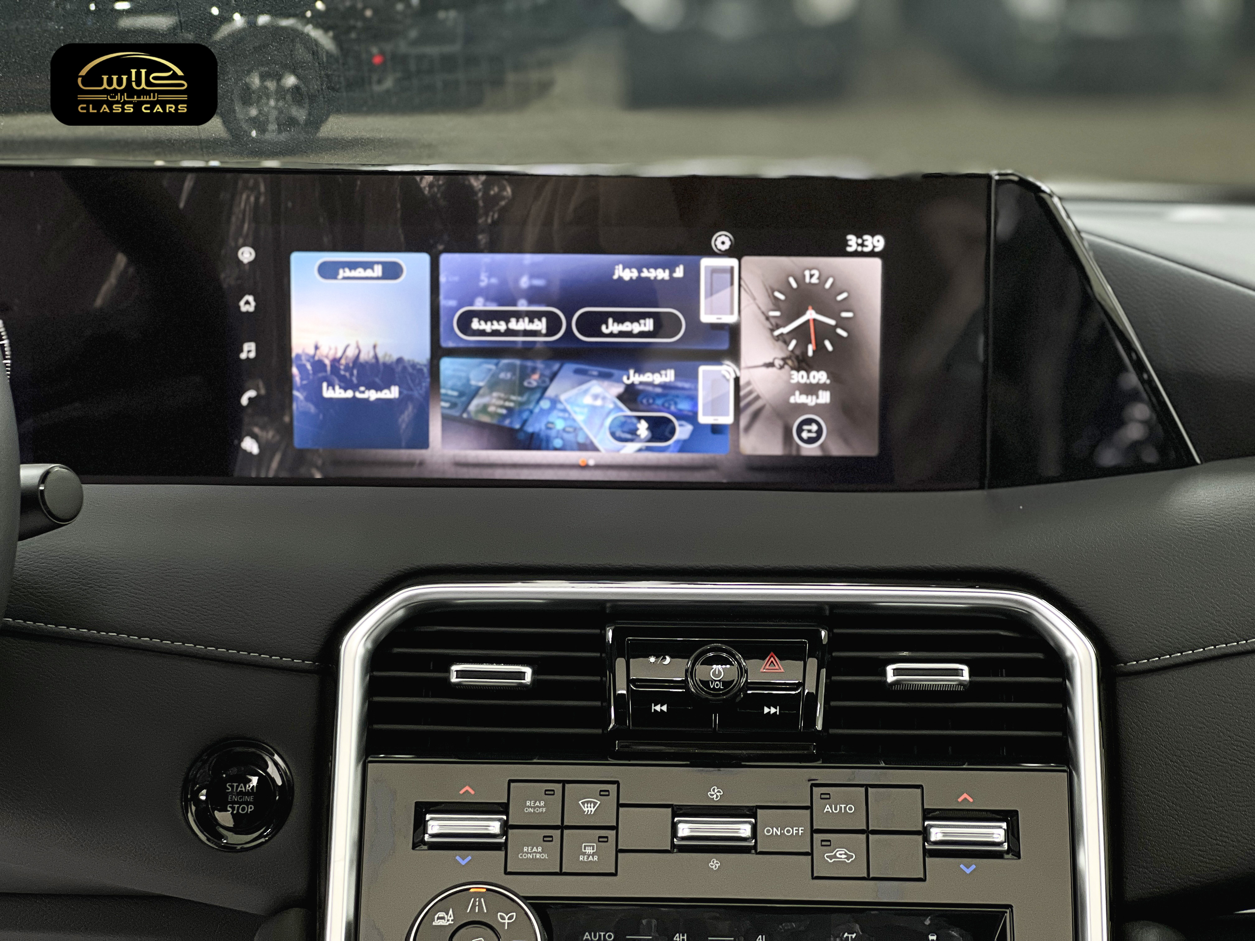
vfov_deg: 19.1
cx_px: 628
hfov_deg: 25.3
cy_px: 470
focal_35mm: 77
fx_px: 2792
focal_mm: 9
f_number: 2.8
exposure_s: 1/60
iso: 160
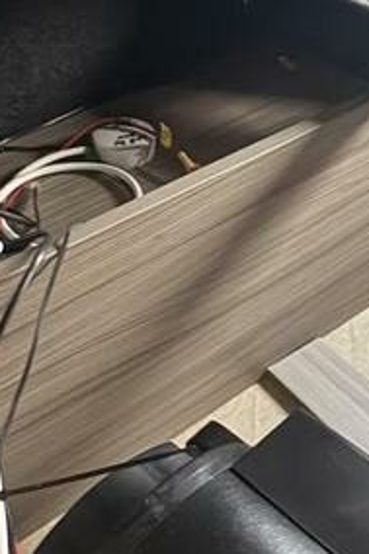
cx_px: 164
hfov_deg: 29.2
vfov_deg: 42.8
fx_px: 708
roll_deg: +0.2
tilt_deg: -40.7
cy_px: 281
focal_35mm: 46
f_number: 2.2
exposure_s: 1/13
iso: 800
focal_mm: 2.22
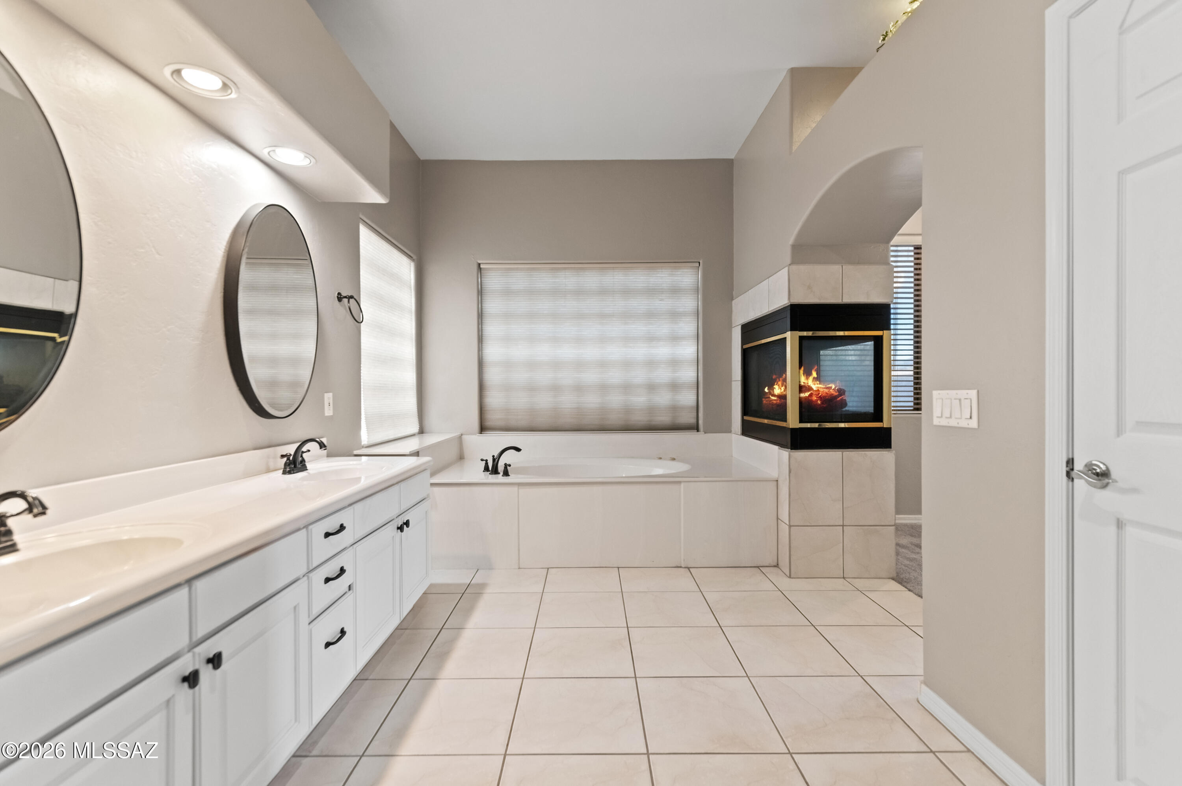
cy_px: 393
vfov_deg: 73.7
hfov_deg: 96.8
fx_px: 525
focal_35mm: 16
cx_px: 591
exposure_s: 1/13
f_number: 8
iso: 1250
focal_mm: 16
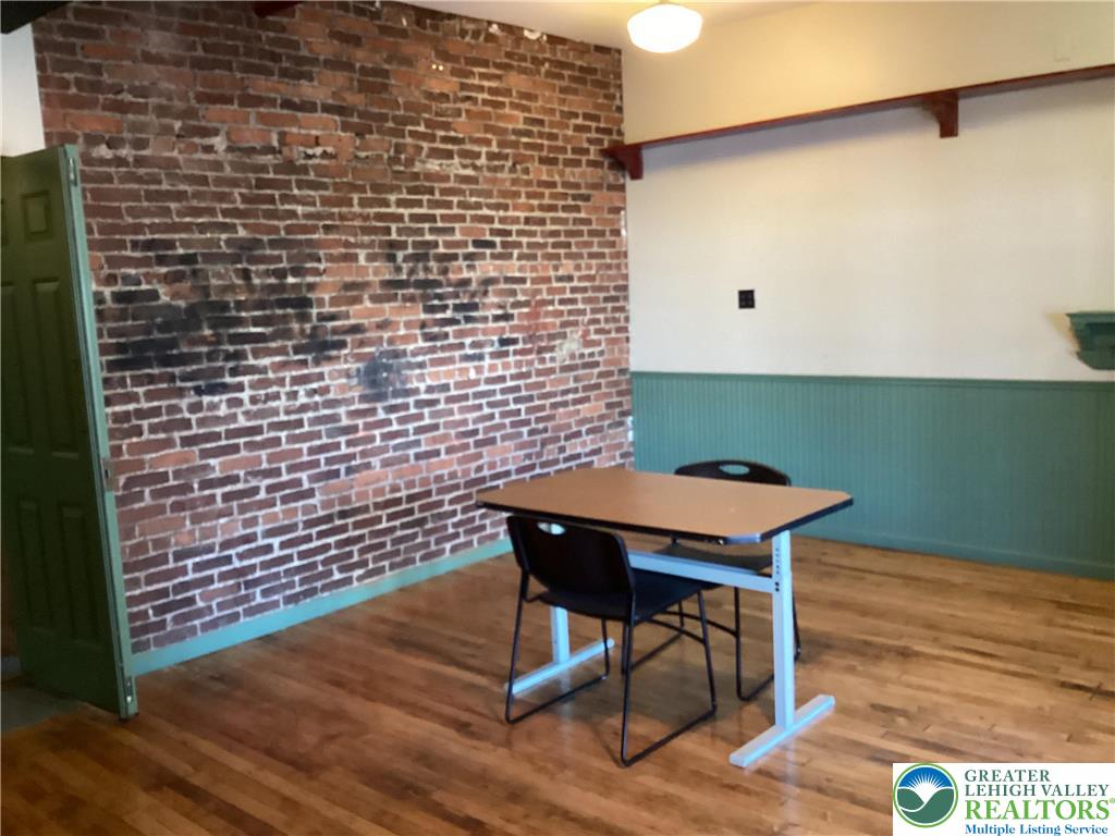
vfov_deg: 45.4
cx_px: 558
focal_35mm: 31
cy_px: 418
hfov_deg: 58.4
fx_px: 999
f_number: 2.4
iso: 400
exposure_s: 1/40
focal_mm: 3.3
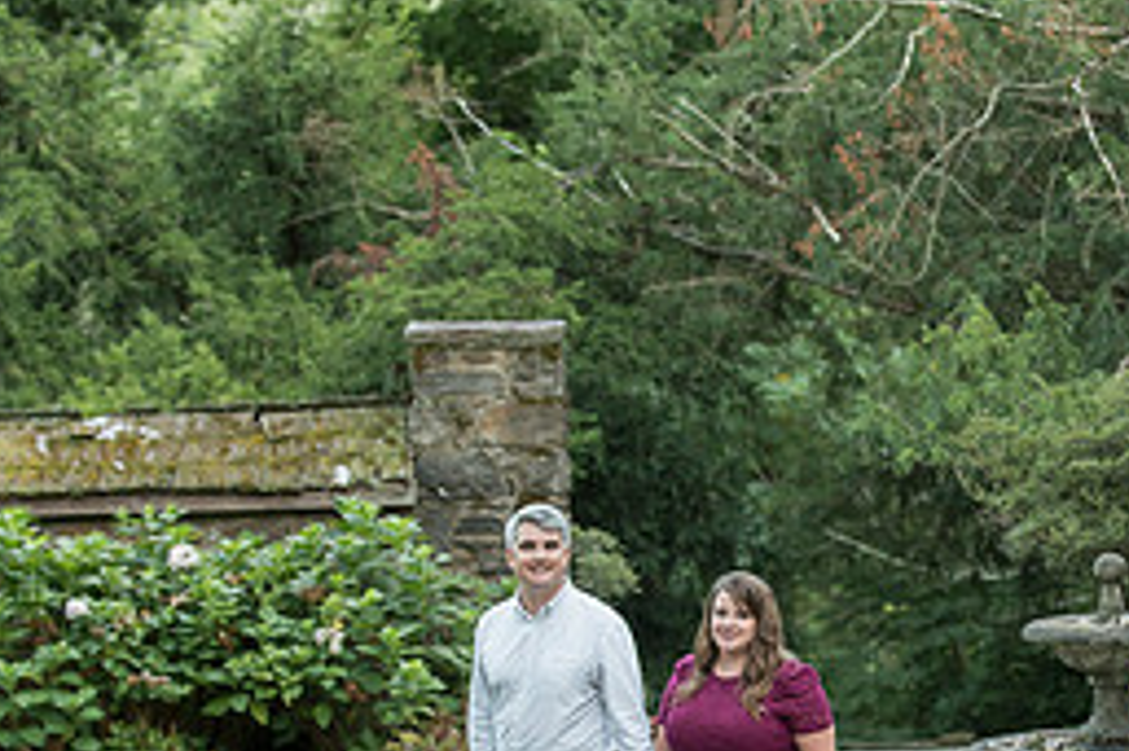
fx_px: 4952
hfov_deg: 13.0
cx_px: 747
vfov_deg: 8.6
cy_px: 661
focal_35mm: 158
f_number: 2.8
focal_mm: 70
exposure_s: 1/160
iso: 640
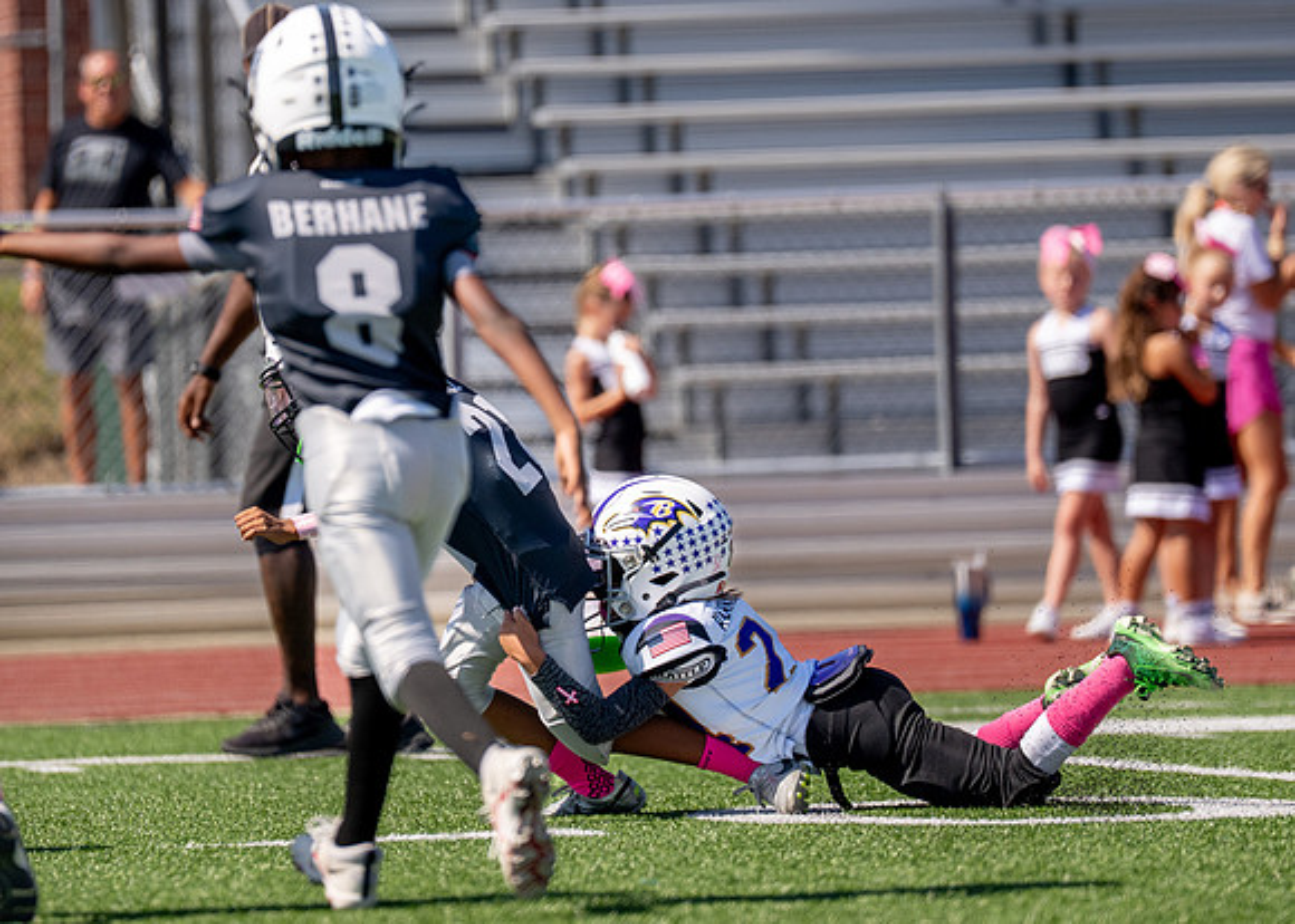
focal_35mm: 373
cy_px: 412
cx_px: 635
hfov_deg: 5.4
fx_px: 13702
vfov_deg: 3.9
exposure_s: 1/5000
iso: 200
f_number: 2.8
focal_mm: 200
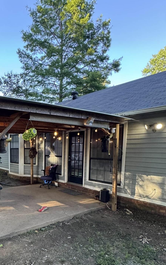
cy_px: 163
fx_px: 174
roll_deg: +0.0
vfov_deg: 73.7
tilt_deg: -4.4
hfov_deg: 47.0
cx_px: 23
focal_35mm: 24
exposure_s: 1/120
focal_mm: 2.22
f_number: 2.2
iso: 200
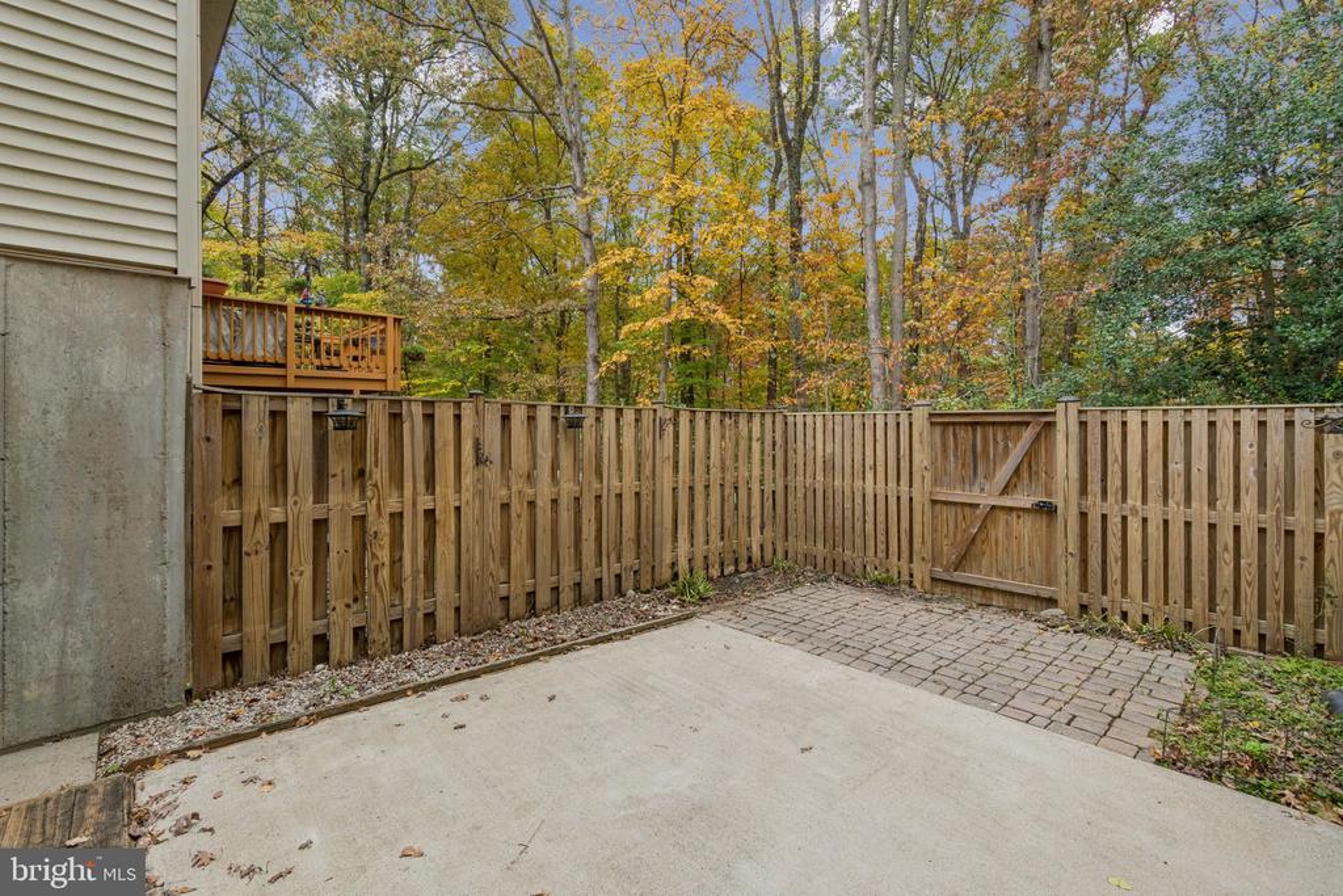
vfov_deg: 77.3
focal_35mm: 15
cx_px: 672
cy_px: 448
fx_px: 560
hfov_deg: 100.4
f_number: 10
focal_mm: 10
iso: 200
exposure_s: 1/50
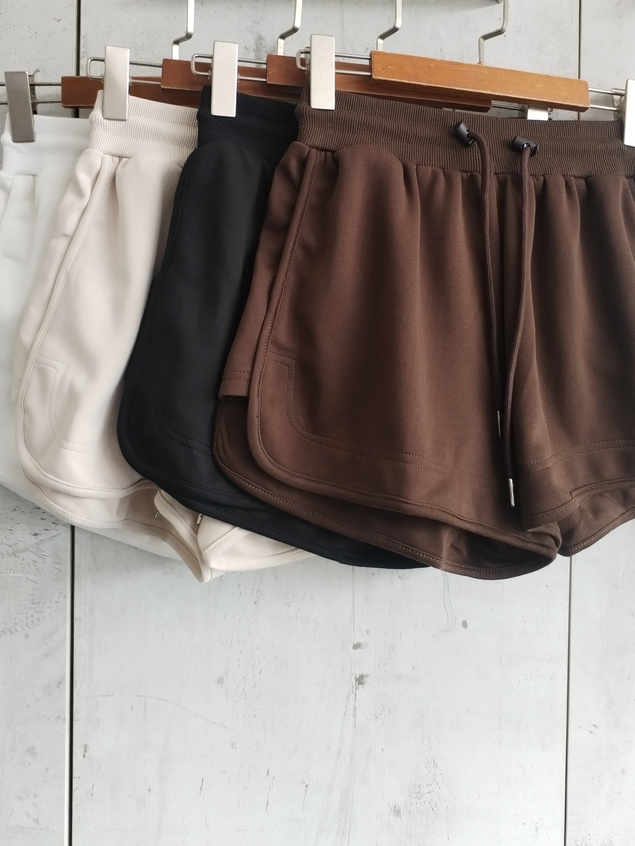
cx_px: 336
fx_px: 880
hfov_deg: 39.6
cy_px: 324
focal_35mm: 36
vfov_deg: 50.9
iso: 202
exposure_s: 1/100
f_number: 1.8
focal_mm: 4.75
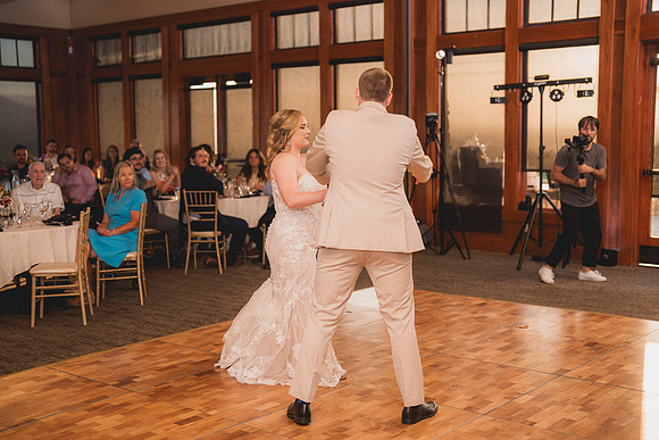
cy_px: 220
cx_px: 330
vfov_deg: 27.0
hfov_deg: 39.6
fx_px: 915
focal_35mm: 50
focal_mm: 50
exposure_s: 1/250
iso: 125
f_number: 1.8
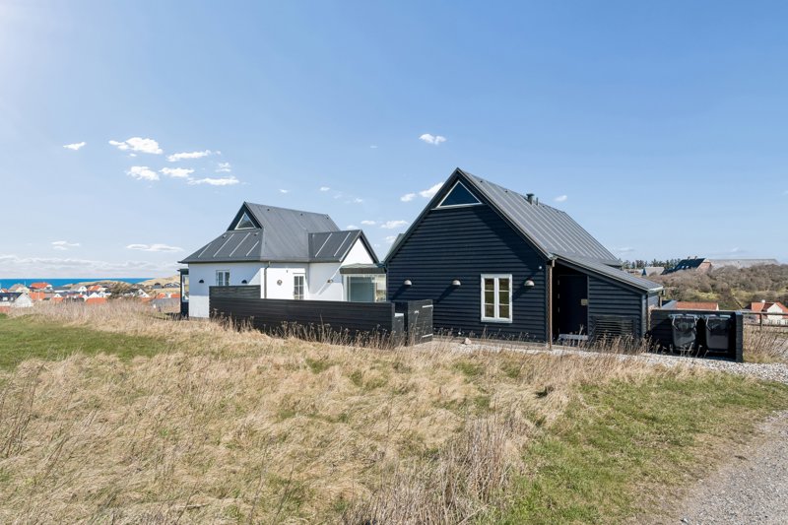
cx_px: 394
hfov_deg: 81.2
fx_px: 460
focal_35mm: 21
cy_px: 262
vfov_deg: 59.5
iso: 125
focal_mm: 21
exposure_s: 1/320
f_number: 9
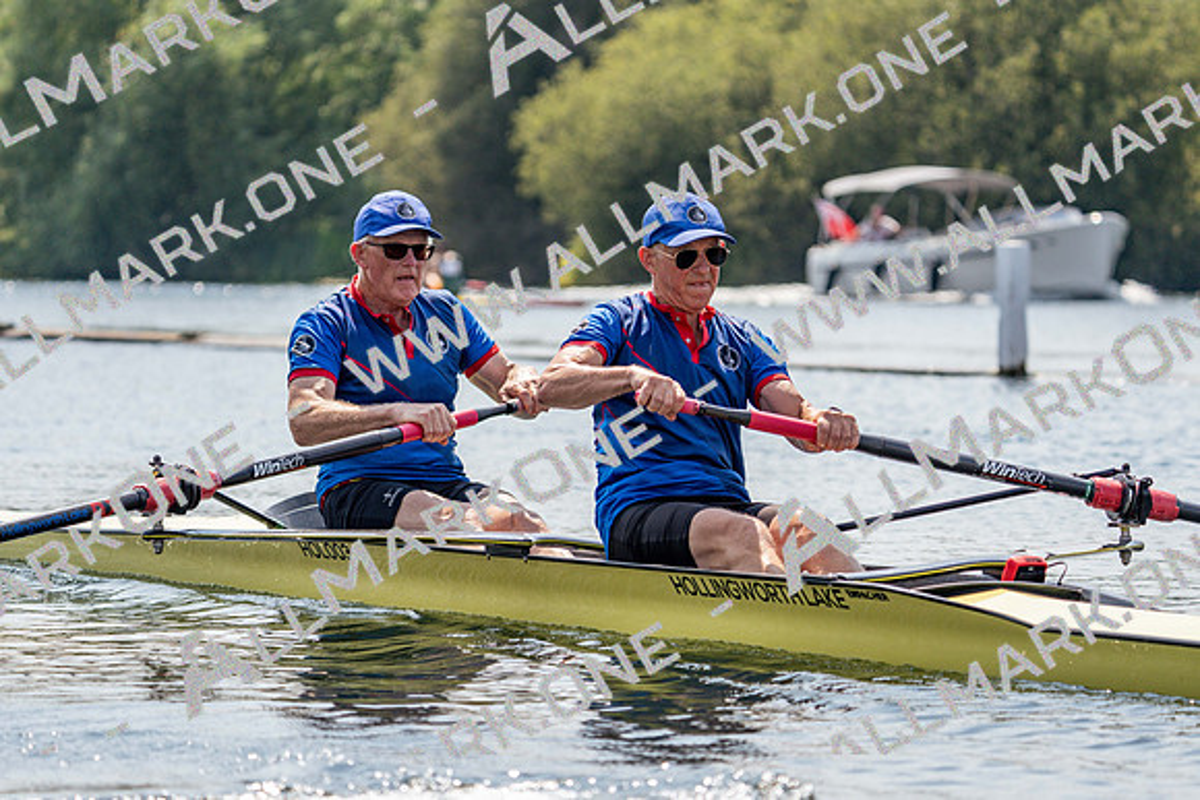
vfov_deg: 6.9
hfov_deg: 10.3
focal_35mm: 200
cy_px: 400
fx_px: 6668
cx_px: 600
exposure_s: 1/1600
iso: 200
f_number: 5.6
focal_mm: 200
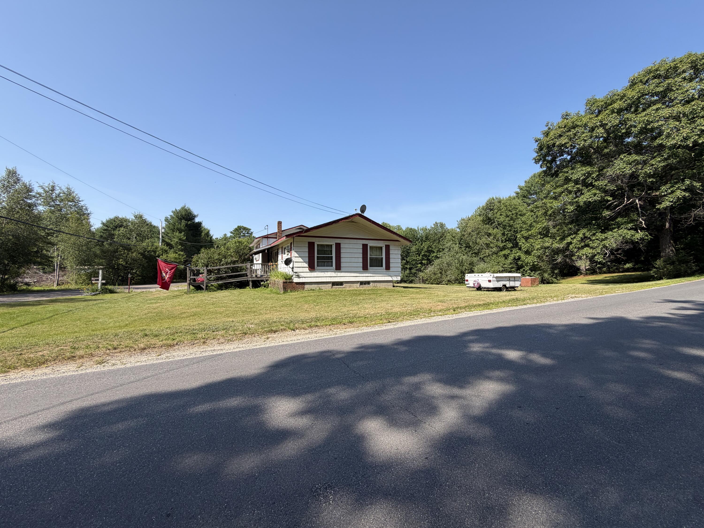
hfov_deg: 102.1
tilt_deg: +2.0
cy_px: 264
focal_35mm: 14
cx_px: 352
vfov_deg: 85.7
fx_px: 285
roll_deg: +0.8
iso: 25
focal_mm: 2.22
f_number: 2.2
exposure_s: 1/770
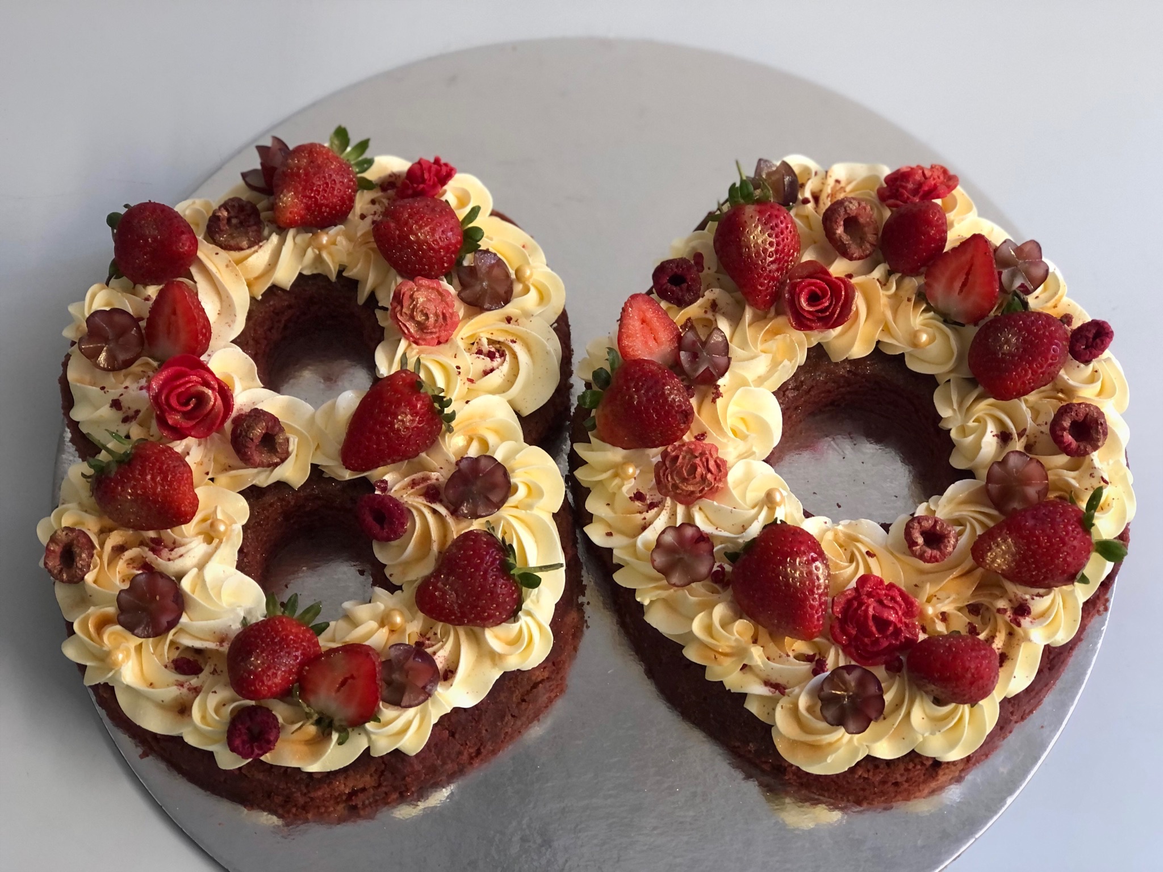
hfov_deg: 33.8
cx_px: 582
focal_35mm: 57
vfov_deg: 25.7
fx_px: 1915
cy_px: 436
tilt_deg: -62.5
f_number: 2.8
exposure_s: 1/33
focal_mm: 6.6
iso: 160
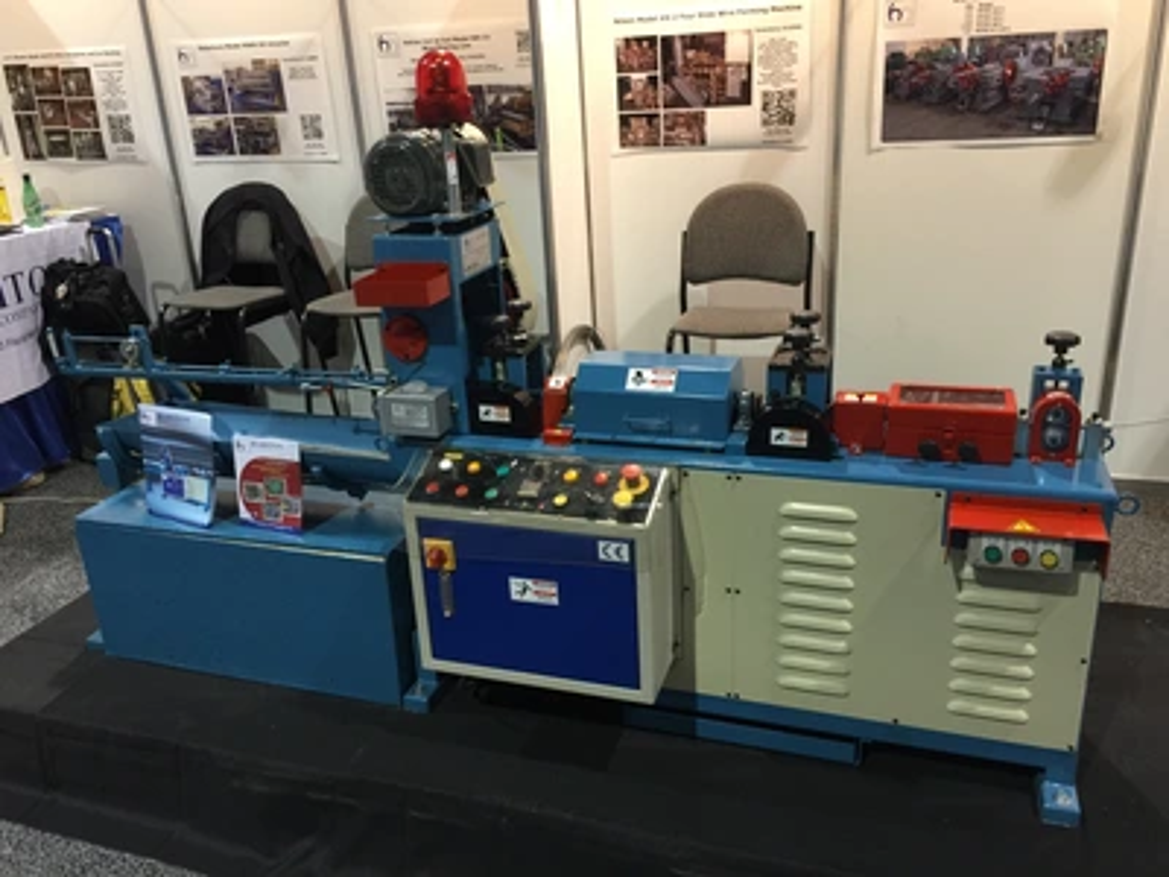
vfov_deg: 48.2
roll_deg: +3.1
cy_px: 438
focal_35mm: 29
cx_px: 584
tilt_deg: -20.1
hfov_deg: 61.7
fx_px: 979
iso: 64
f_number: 2.2
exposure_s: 1/15
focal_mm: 4.15
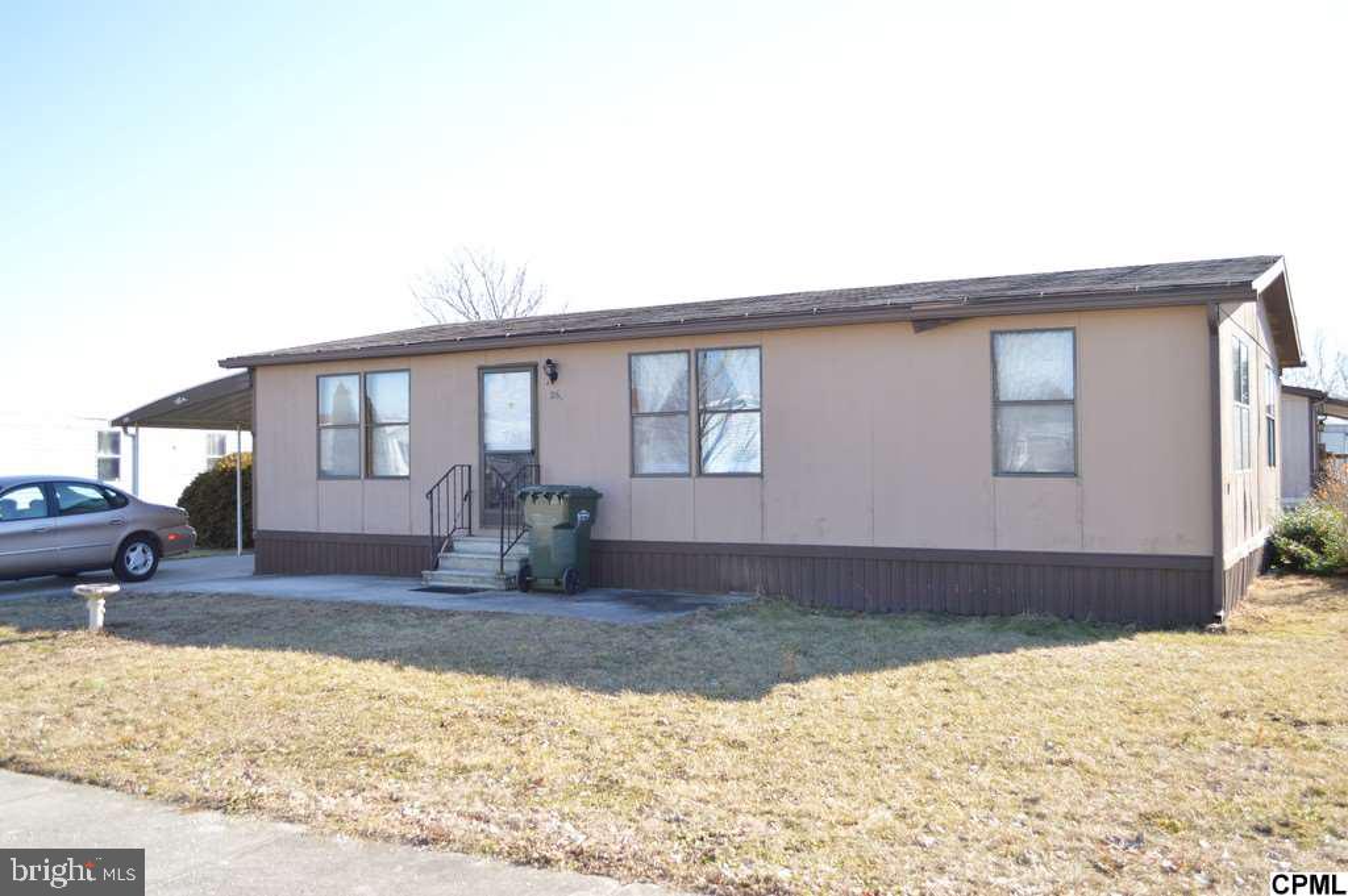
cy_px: 448
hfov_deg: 57.3
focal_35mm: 33
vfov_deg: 39.9
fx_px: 1235
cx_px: 674
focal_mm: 22
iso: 100
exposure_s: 1/200
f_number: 3.8
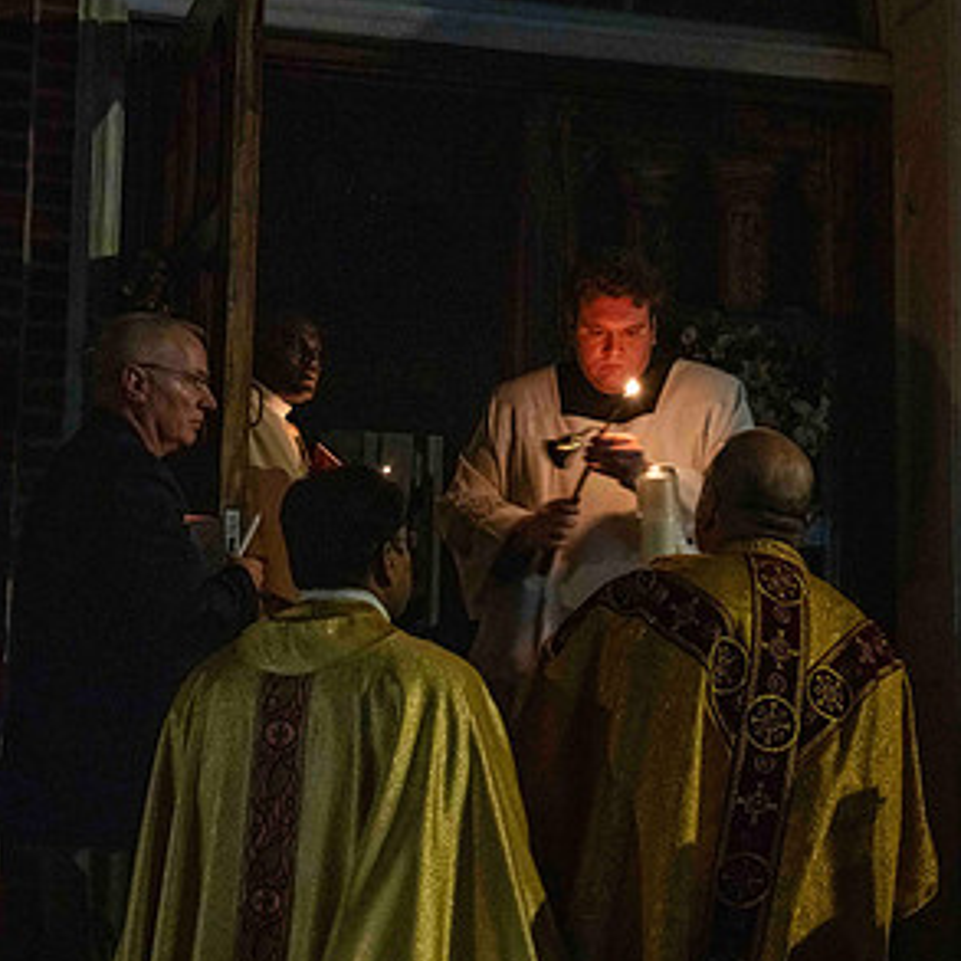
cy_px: 433
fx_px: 1885
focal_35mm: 60
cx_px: 489
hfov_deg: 28.6
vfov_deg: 28.6
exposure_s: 1/40
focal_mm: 46
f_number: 6.3
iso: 8000
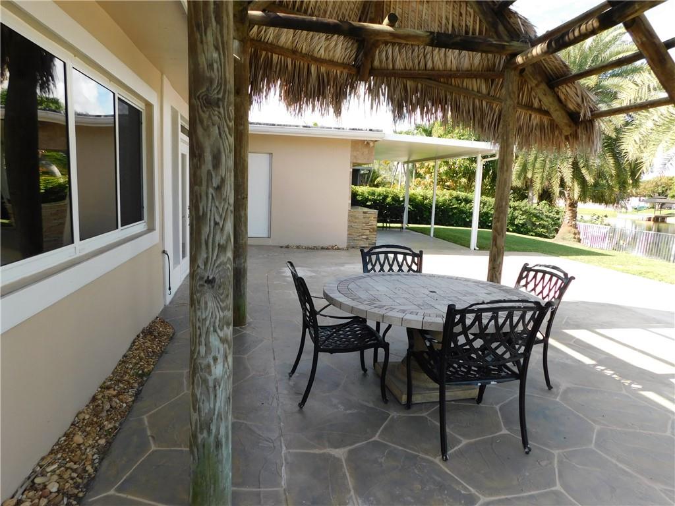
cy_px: 253
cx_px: 338
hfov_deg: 73.9
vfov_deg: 58.9
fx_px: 448
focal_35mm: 23
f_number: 3
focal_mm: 4
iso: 125
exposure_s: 1/400
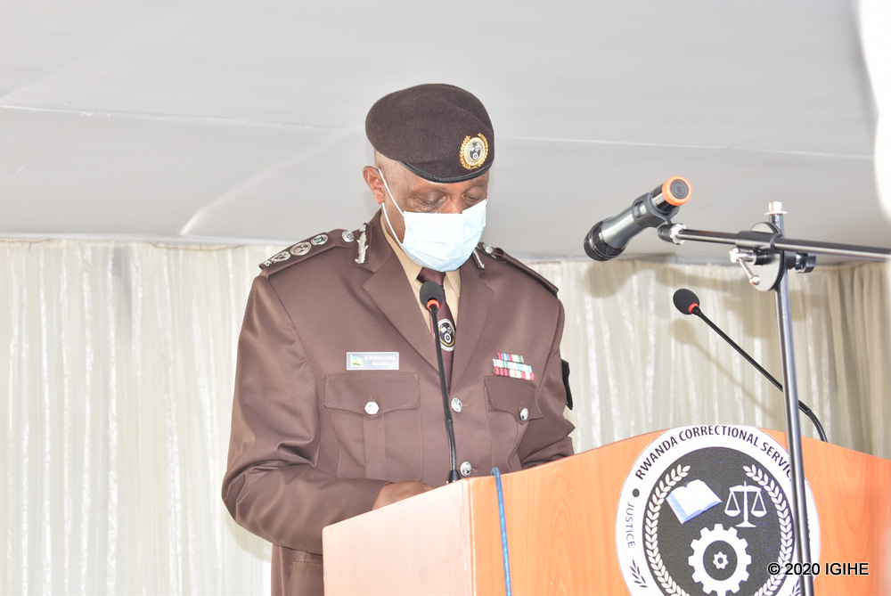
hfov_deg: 24.6
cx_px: 446
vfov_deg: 16.6
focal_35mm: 82
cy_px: 298
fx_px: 2044
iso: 640
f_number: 5.6
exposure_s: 1/60
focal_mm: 55
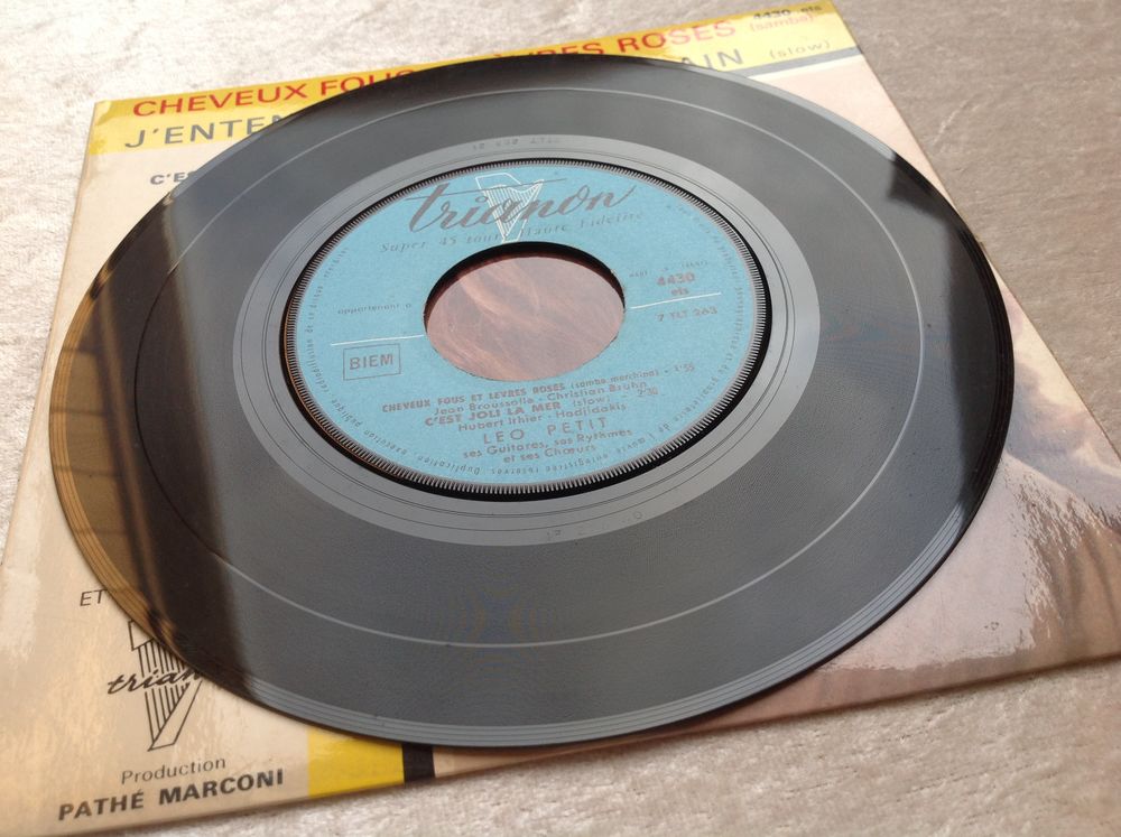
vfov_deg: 40.6
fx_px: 1132
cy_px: 418
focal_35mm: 35
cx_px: 560
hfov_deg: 52.7
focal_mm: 4.28
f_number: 2.4
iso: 64
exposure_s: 1/60
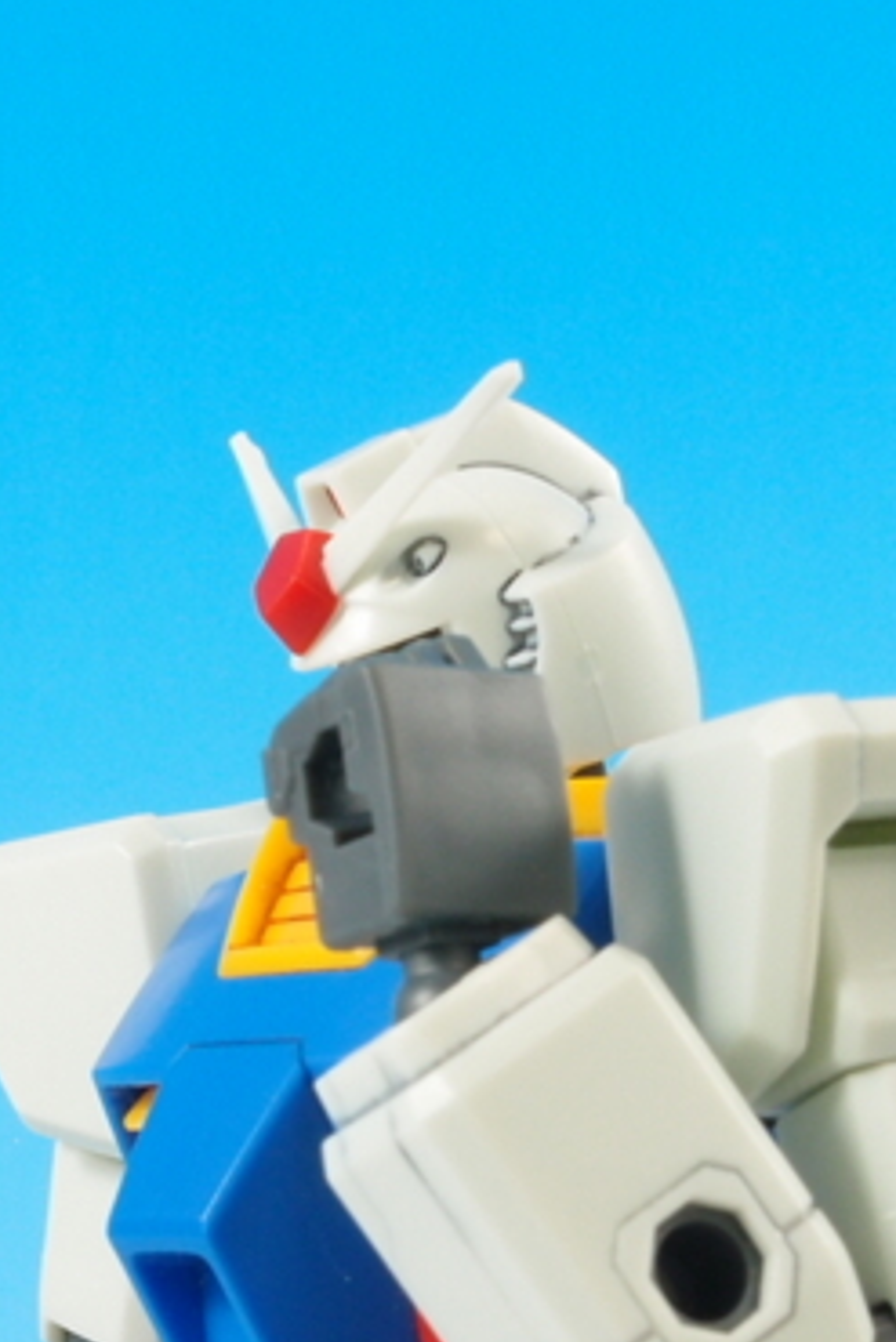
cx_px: 490
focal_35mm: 135
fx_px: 5035
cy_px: 1045
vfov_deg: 15.1
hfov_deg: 10.2
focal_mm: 12.88
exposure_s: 1/3
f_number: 8
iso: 100
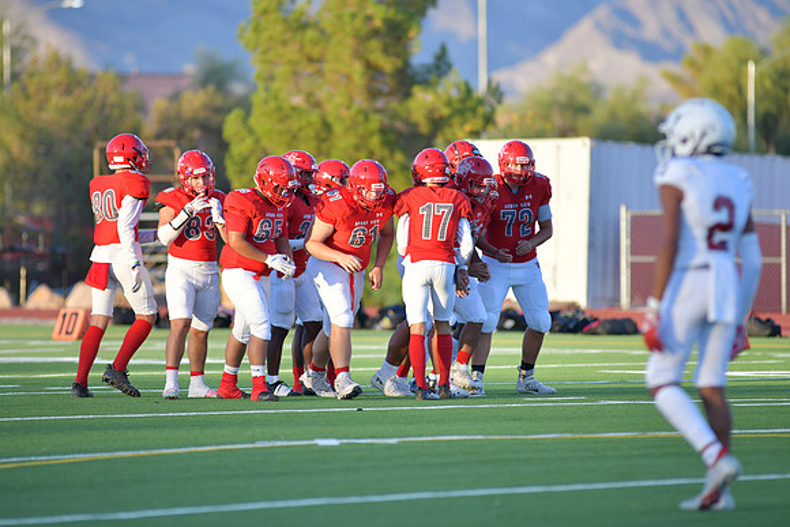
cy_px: 264
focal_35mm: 300
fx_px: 6585
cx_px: 395
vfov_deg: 4.6
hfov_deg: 6.9
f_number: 3.5
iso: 400
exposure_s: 1/1250
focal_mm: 300
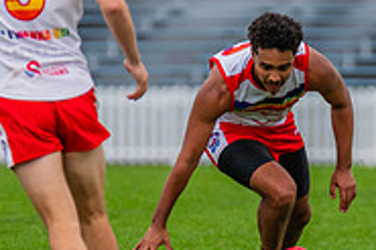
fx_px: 10685
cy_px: 155
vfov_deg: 1.3
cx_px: 285
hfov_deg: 2.0
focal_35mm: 1024
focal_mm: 290
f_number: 4
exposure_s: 1/1000
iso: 800
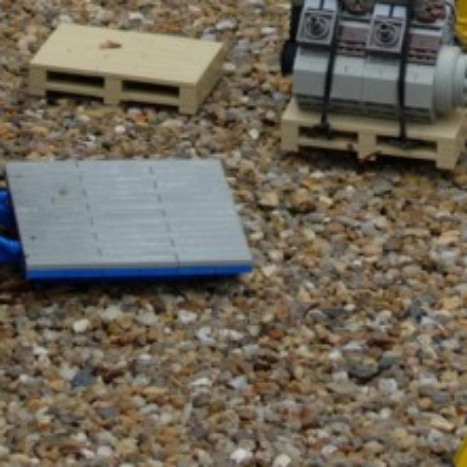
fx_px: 5525
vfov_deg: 4.8
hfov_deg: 4.8
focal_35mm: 362
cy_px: -44
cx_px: 395
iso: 64
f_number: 4.9
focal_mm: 23.4
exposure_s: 1/322
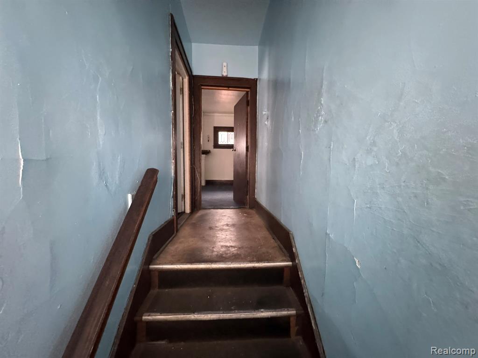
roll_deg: +0.2
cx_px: 239
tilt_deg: +0.2
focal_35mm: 14
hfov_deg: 102.1
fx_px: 193
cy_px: 179
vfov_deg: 85.7
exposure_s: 1/40
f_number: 2.2
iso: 1250
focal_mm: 2.22
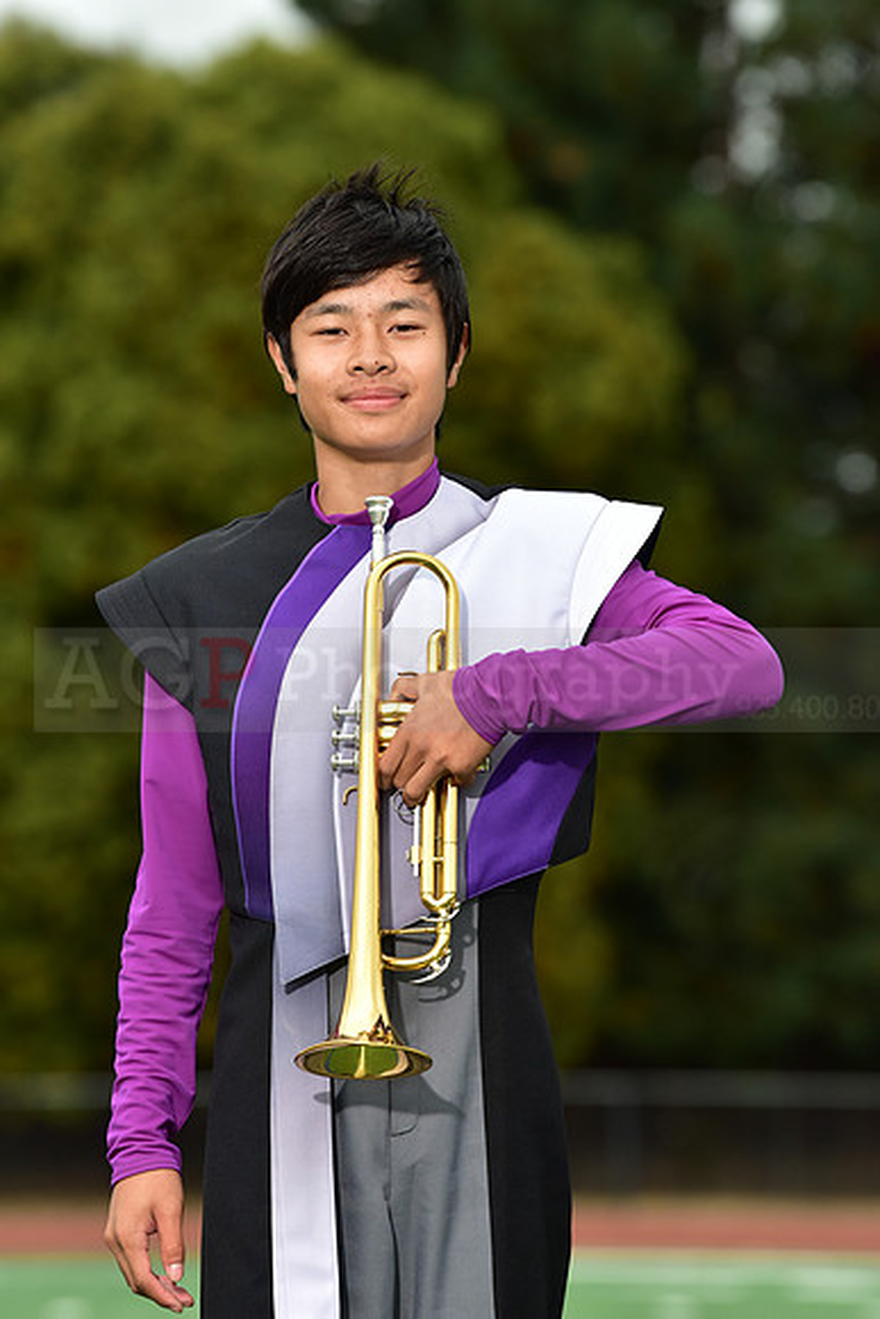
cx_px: 440
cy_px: 660
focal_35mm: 200
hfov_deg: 6.9
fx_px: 7328
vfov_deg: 10.3
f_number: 5
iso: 500
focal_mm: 200
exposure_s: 1/250
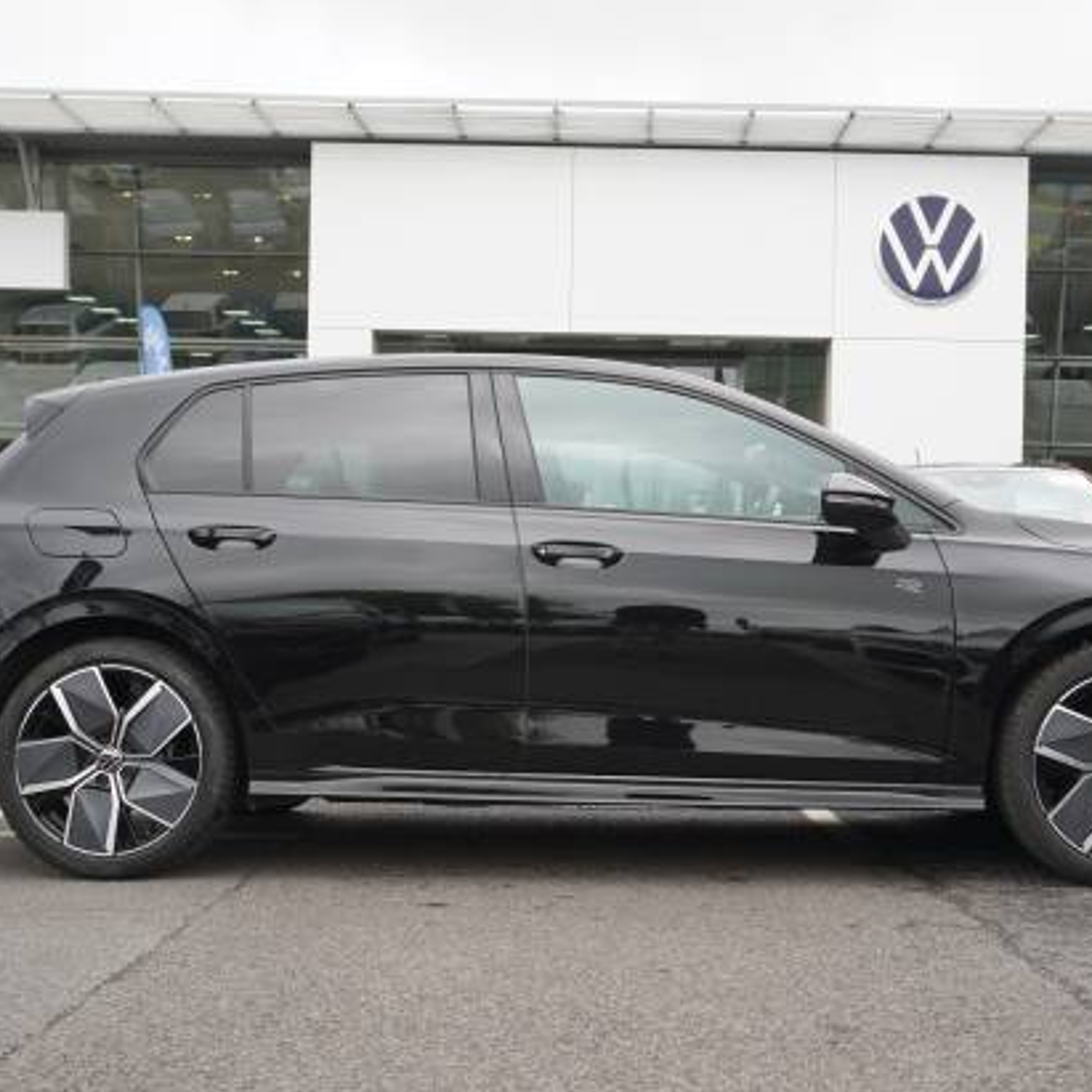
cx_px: 616
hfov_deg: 37.0
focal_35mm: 46
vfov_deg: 37.0
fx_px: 1630
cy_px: 558
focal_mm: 23
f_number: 5
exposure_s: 1/100
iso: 100
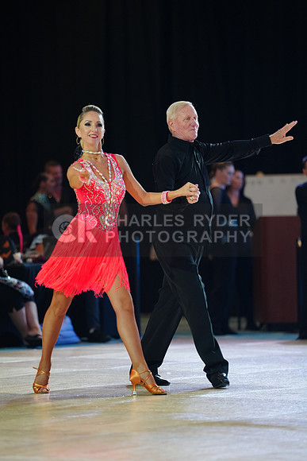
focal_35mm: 185
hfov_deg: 7.4
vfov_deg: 11.1
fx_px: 2365
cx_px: 154
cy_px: 230
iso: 2000
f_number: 2.8
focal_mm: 185
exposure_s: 1/400
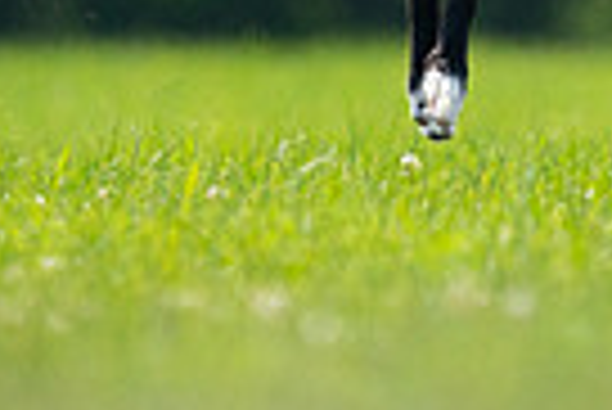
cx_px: 675
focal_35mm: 2559
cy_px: -155
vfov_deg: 0.5
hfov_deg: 0.8
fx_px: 43549
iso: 2000
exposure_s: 1/4000
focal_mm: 600
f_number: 6.3
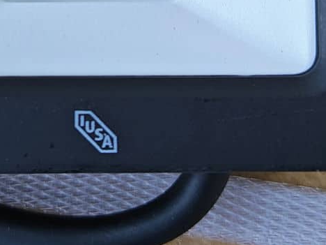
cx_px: 32
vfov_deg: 13.5
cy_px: -82
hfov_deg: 18.4
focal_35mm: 105
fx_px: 989
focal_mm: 6.12
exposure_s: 1/110
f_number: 1.9
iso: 50
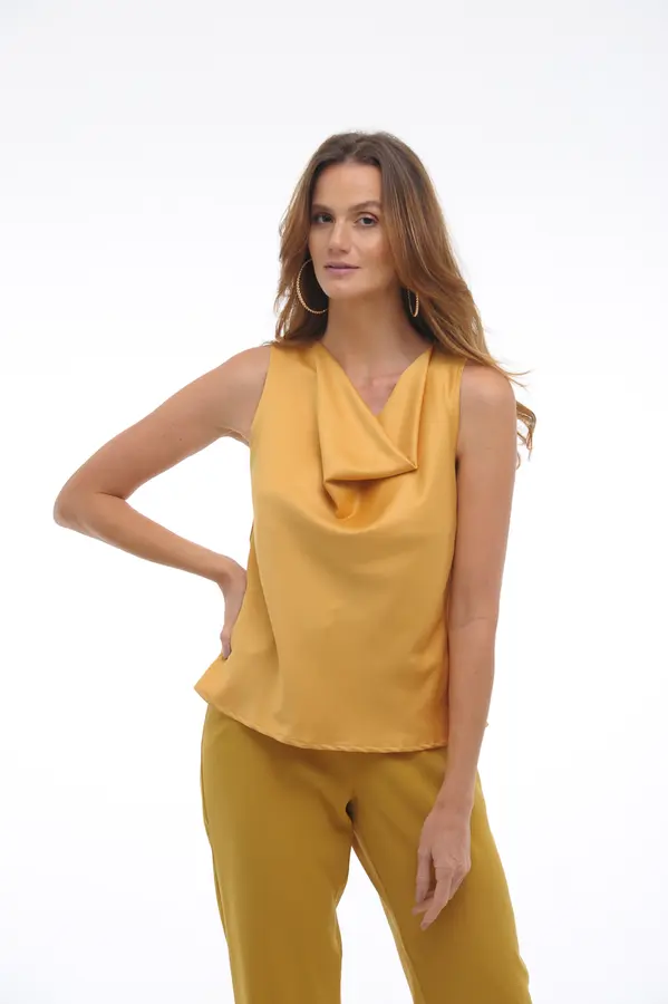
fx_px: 2926
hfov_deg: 13.0
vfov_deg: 19.5
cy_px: 502
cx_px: 334
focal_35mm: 105
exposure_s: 1/160
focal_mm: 105
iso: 200
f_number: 9
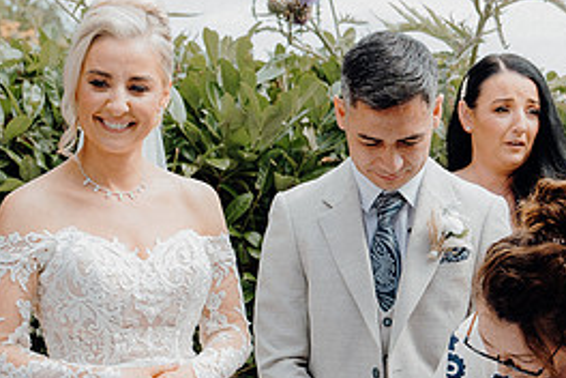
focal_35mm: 125
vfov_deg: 10.9
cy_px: 332
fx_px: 1965
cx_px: 397
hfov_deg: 16.3
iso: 125
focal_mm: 38
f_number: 3.5
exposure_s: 1/250
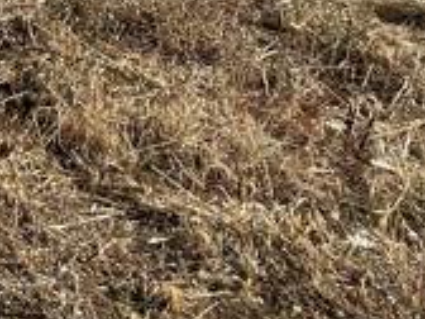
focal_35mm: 124
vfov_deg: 10.5
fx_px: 1522
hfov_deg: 13.6
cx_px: -425
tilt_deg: -1.9
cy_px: -403
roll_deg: +1.1
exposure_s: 1/4310
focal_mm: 5.1
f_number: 1.6
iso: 50
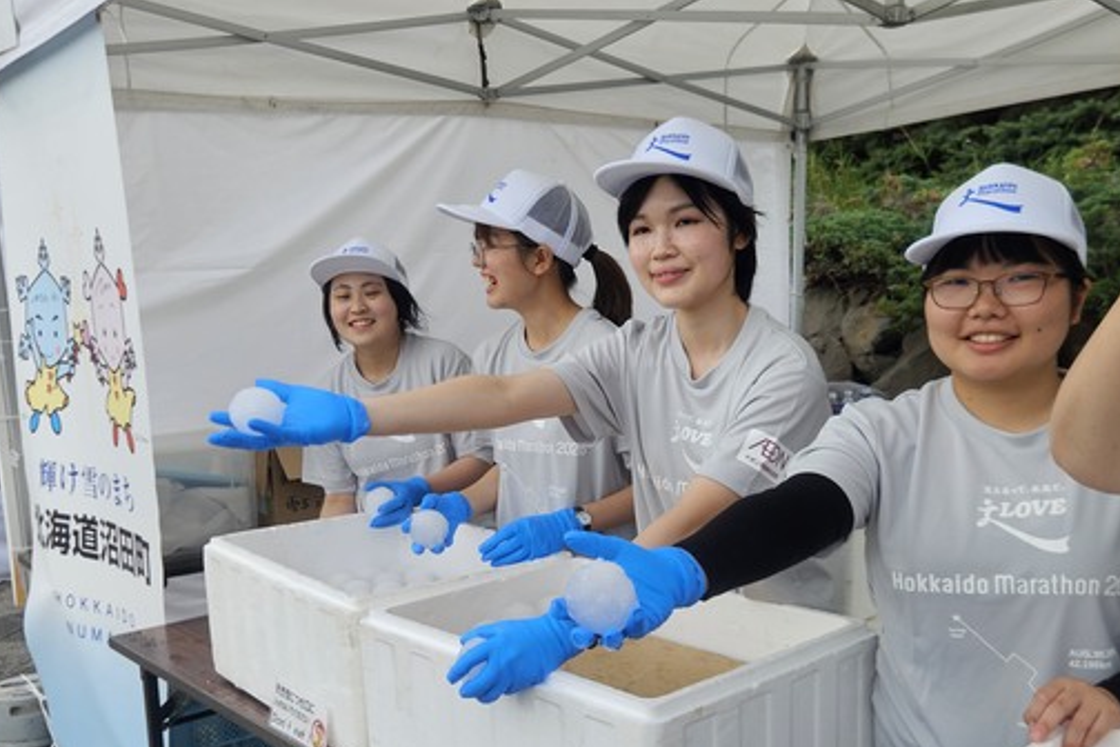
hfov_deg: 51.9
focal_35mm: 37
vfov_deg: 35.5
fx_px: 1151
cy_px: 519
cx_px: 589
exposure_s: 1/769
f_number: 1.8
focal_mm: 5.4
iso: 25
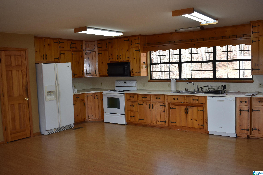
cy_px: 88
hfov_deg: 53.1
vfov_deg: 36.9
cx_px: 132
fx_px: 263
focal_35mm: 36
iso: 360
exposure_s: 1/200
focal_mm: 24
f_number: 5
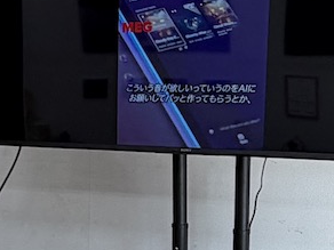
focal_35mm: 96
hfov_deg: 19.8
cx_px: -5
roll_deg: -0.6
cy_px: 218
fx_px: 926
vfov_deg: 15.3
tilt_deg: -8.6
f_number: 2.2
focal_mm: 2.22
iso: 50
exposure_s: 1/100
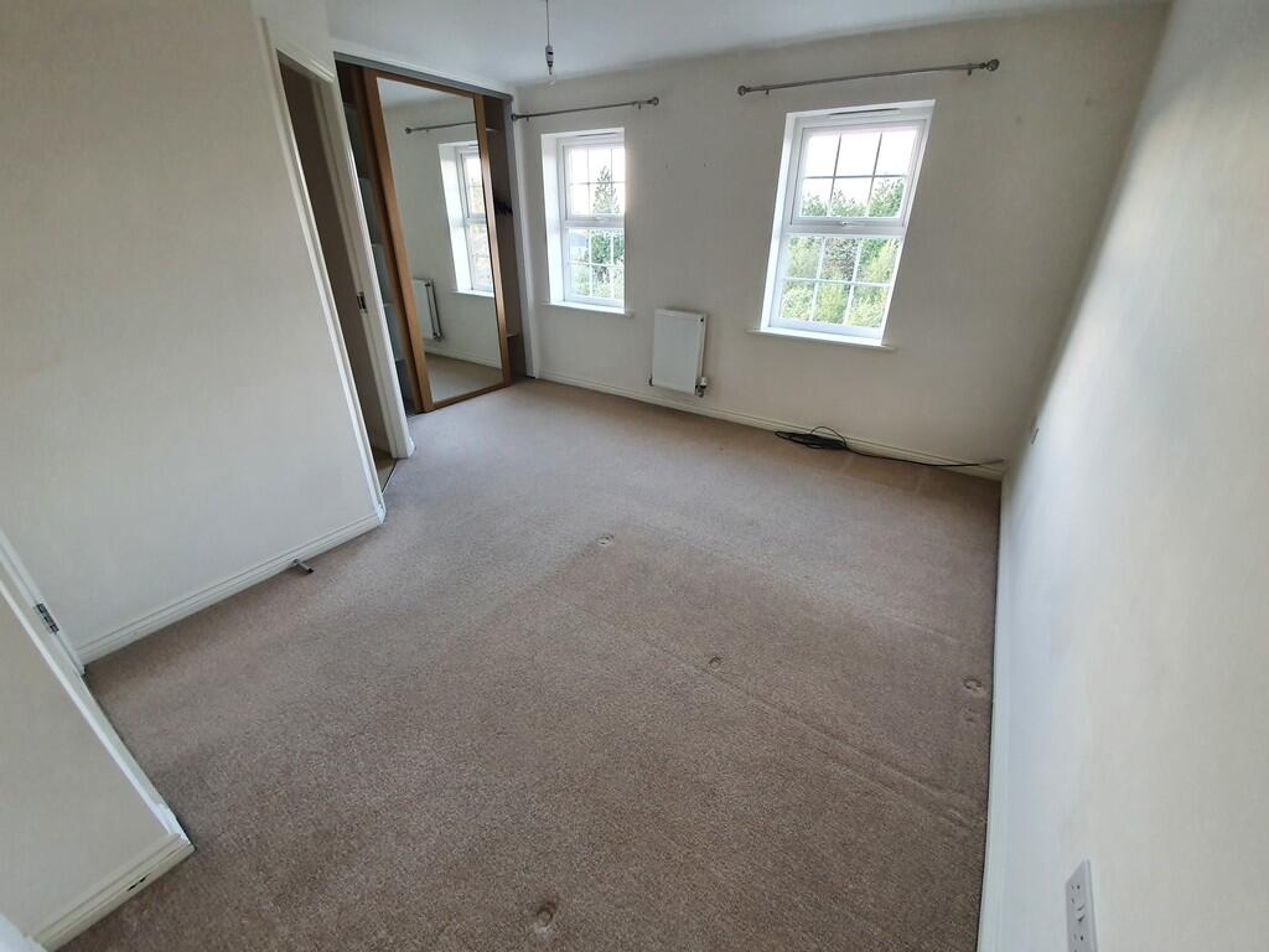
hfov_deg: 106.2
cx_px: 634
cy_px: 476
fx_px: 477
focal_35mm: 13
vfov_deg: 89.9
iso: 200
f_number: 2.2
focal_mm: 1.8
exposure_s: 1/50
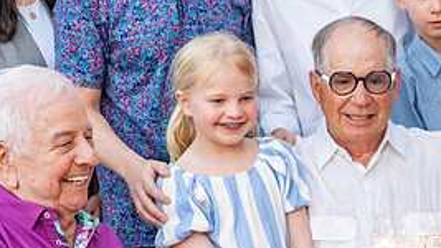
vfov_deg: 12.1
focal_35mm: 100
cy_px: 183
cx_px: 355
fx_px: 1169
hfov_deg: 21.1
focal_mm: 44
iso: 1250
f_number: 6.3
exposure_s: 1/160
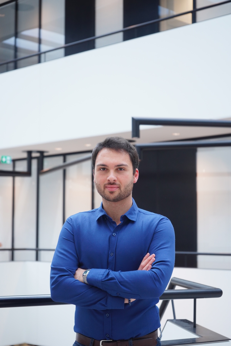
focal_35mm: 70
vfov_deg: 28.8
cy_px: 173
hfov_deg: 19.5
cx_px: 116
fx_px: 674
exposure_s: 1/80
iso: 1250
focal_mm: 70
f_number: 5.6
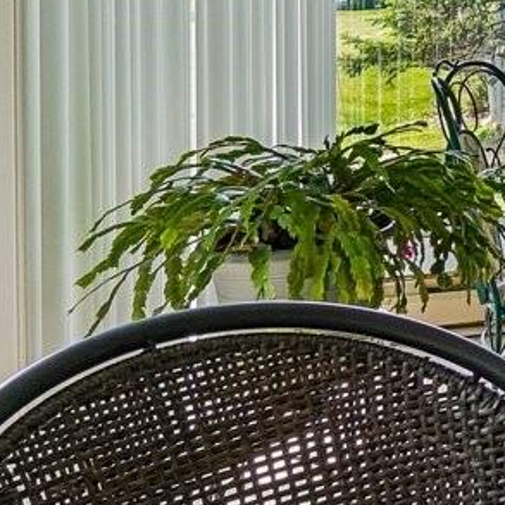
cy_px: -137
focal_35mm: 89
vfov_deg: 18.3
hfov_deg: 13.1
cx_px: 1298
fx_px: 1469
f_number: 8
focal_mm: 10
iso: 100
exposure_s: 1/40
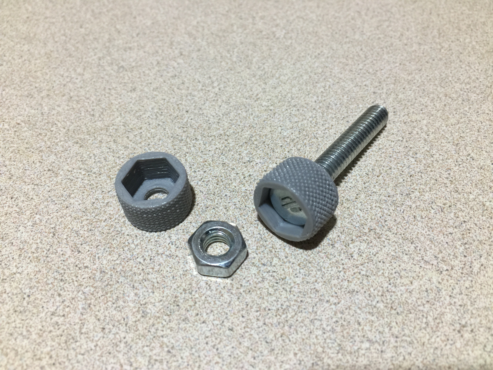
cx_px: 246
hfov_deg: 61.7
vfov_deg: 48.2
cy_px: 185
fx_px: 413
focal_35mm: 29
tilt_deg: -51.3
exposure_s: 1/17
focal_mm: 4.15
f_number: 2.2
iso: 40
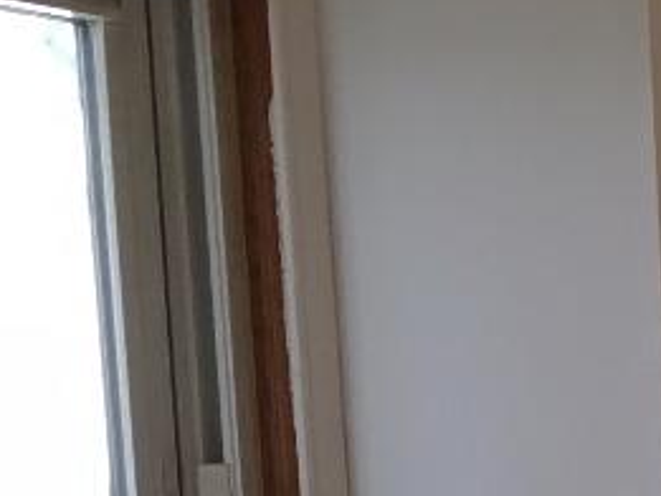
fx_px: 3057
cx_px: 1246
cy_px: 1217
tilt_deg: -11.7
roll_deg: -0.1
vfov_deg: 8.4
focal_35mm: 160
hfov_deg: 11.3
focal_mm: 4.15
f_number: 2.2
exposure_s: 1/30
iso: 50
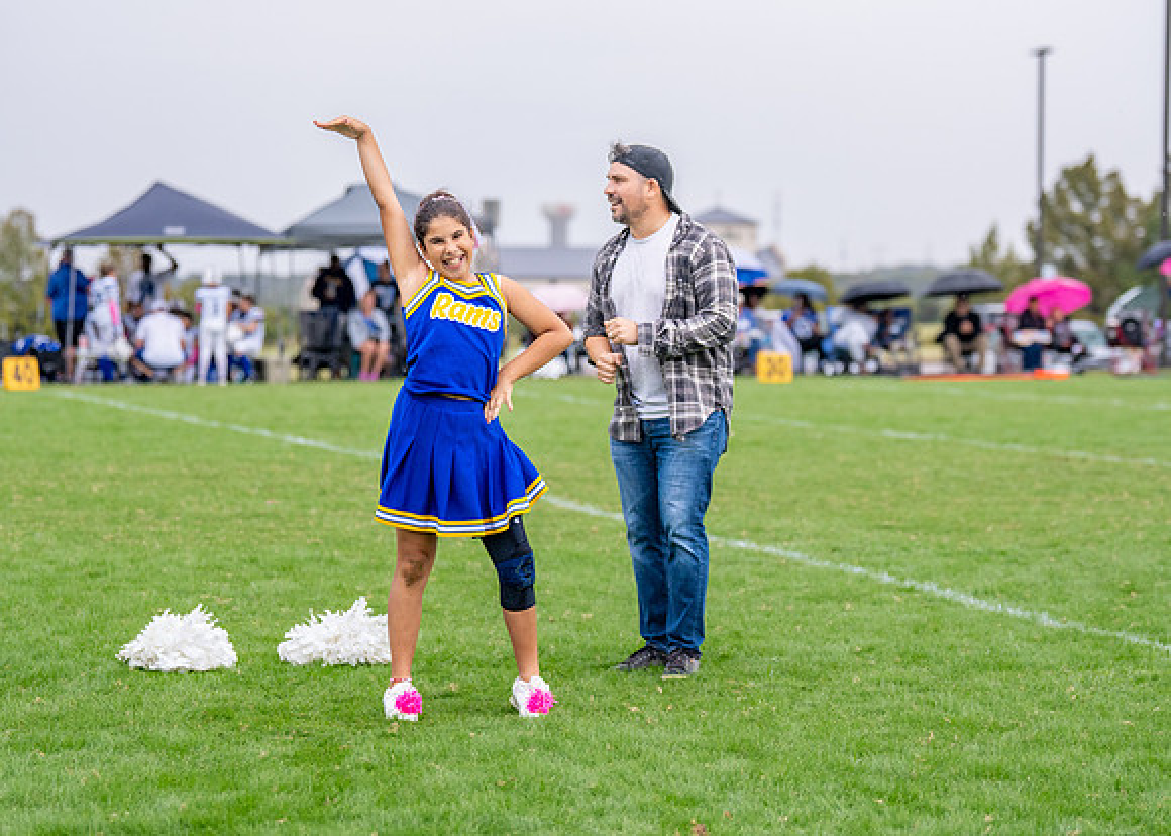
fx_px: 4310
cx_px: 578
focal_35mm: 130
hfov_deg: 15.5
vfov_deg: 11.1
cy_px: 360
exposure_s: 1/1600
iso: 500
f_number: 2.8
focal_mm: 95
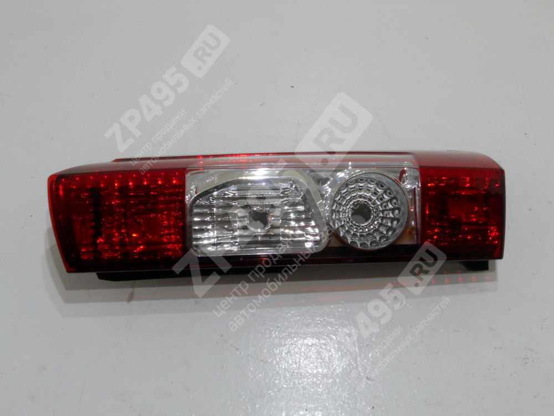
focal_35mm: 54
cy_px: 208
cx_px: 277
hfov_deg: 35.5
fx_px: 864
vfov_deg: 27.0
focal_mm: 9.8
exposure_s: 1/30
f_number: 4.8
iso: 200
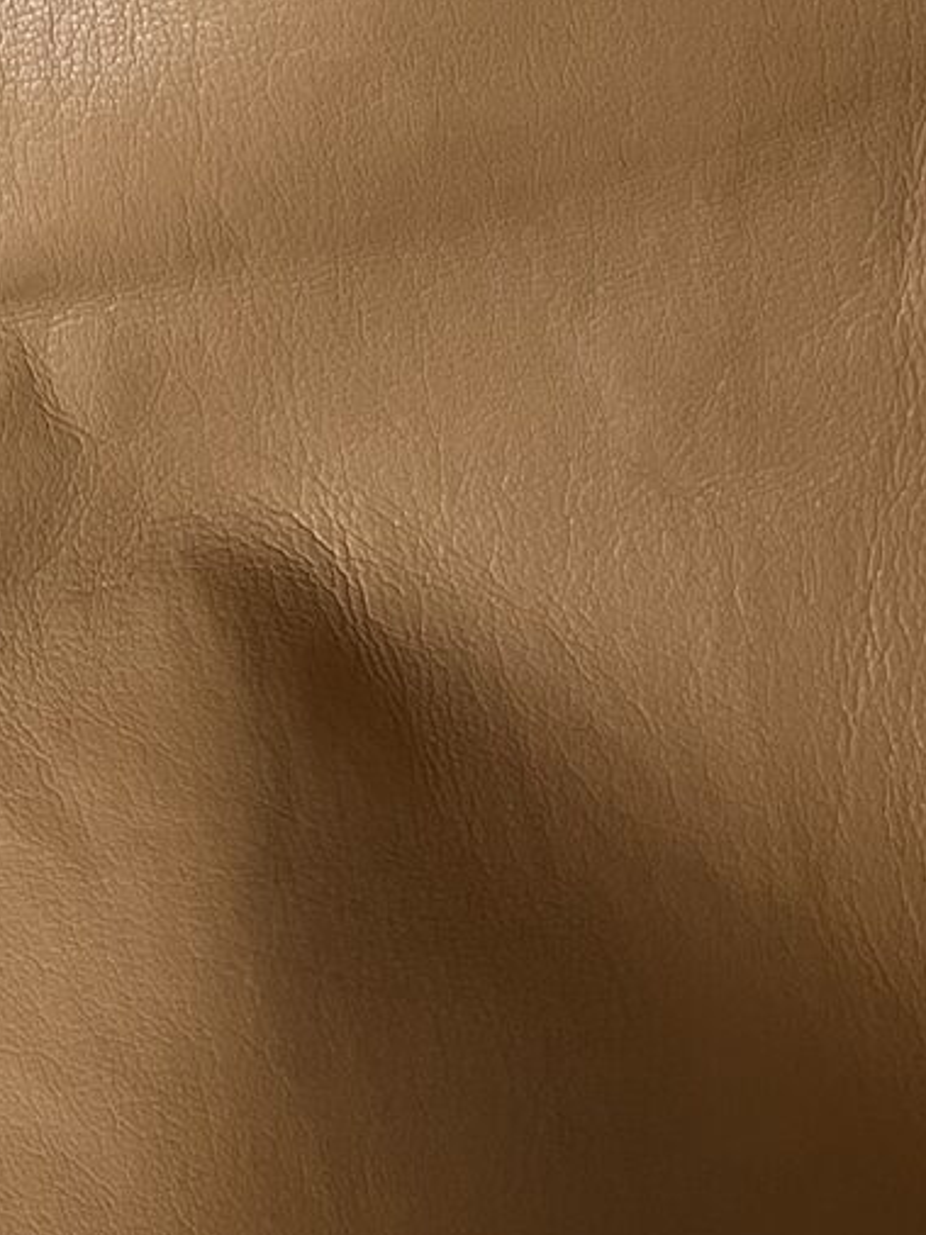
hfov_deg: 13.9
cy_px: 219
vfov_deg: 18.5
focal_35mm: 105
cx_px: 0
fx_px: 3747
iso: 125
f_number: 1.6
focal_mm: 5.1
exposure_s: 1/72
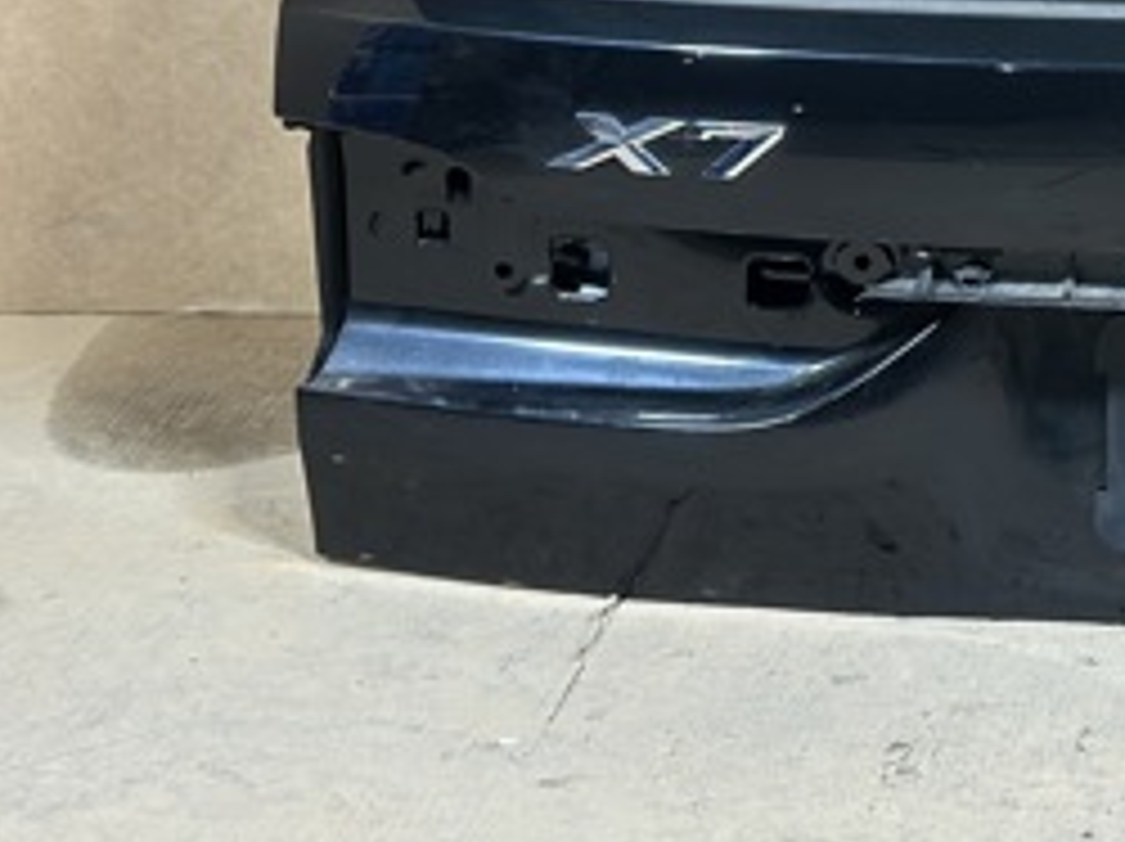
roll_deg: +0.5
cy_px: -151
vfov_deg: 11.8
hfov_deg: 15.4
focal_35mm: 123
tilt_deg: -13.9
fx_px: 3994
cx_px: 1364
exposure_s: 1/33
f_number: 1.78
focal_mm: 6.86
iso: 320
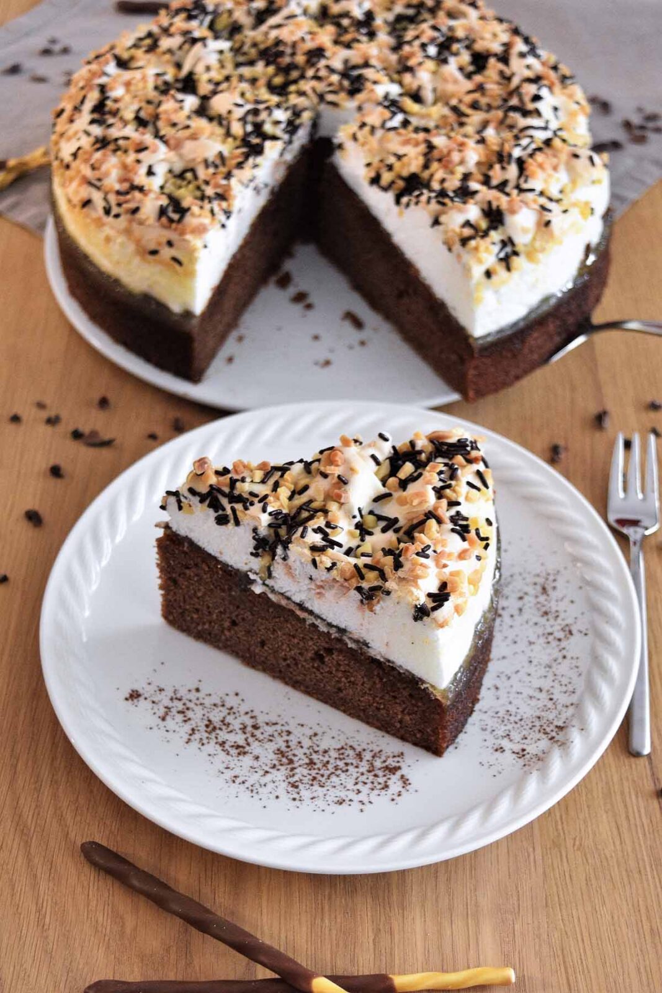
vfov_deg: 35.1
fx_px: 1572
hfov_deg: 23.8
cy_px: 496
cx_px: 331
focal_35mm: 57
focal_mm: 38
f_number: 4.8
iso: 1600
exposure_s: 1/40
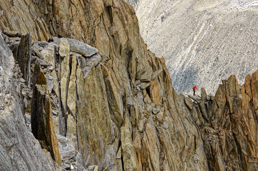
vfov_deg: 13.0
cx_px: 129
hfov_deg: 19.5
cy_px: 86
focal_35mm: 105
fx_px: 751
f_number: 13
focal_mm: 70
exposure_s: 1/100
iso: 100
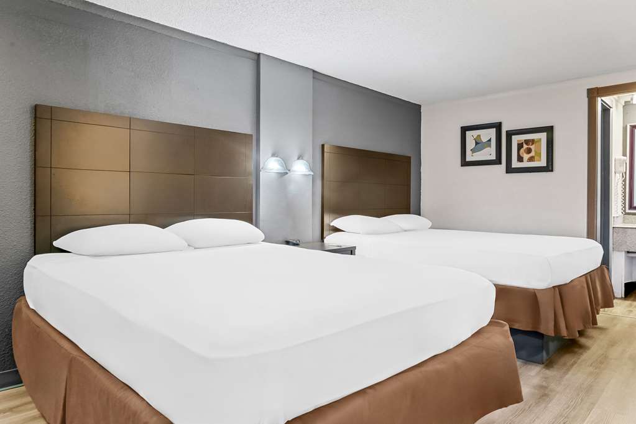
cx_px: 318
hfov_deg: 73.7
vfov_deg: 53.1
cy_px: 212
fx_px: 424
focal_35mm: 24
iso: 400
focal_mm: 24
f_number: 10
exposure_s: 8
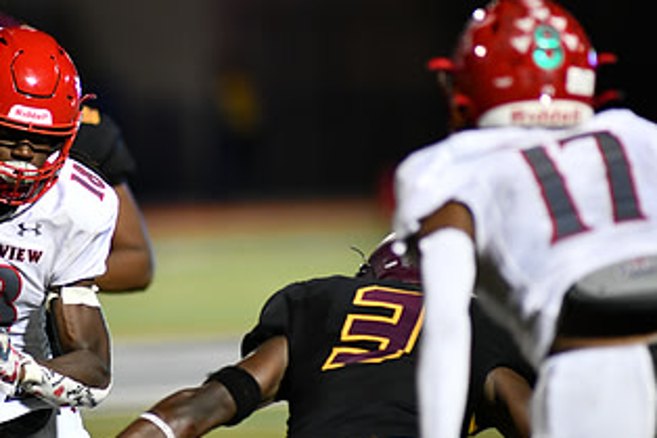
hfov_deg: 3.7
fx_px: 10123
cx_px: 165
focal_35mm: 555
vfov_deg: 2.5
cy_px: 219
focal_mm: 300
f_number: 2.8
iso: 2800
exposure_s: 1/1000
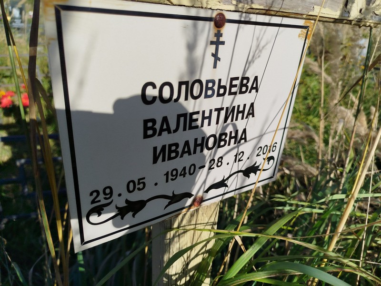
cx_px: 190
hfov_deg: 71.6
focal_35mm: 24
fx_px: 264
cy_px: 143
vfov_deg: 56.8
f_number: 1.7
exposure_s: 1/1632
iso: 50
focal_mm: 5.31
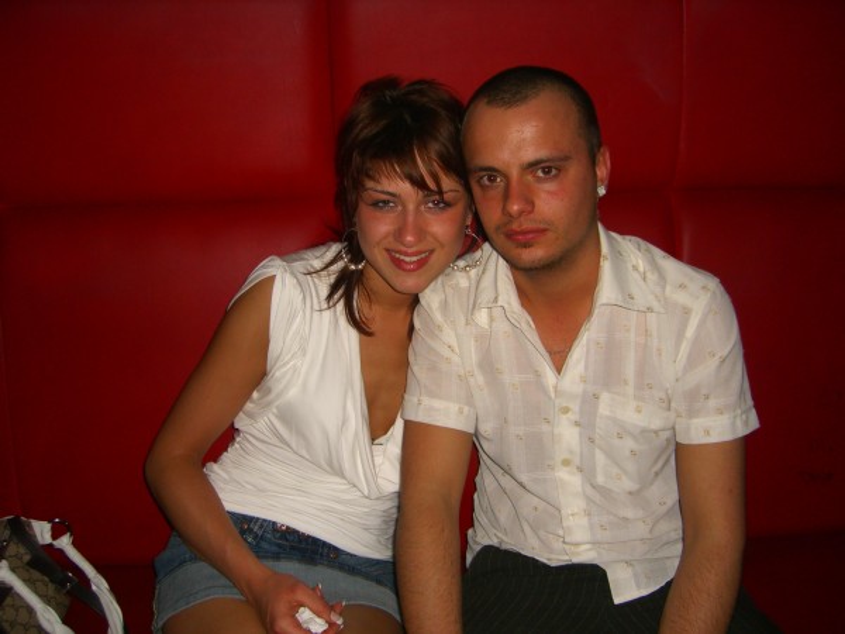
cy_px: 317
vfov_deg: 37.7
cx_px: 422
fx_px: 928
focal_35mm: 38
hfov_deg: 49.0
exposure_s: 1/60
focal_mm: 7.9
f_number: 2.8
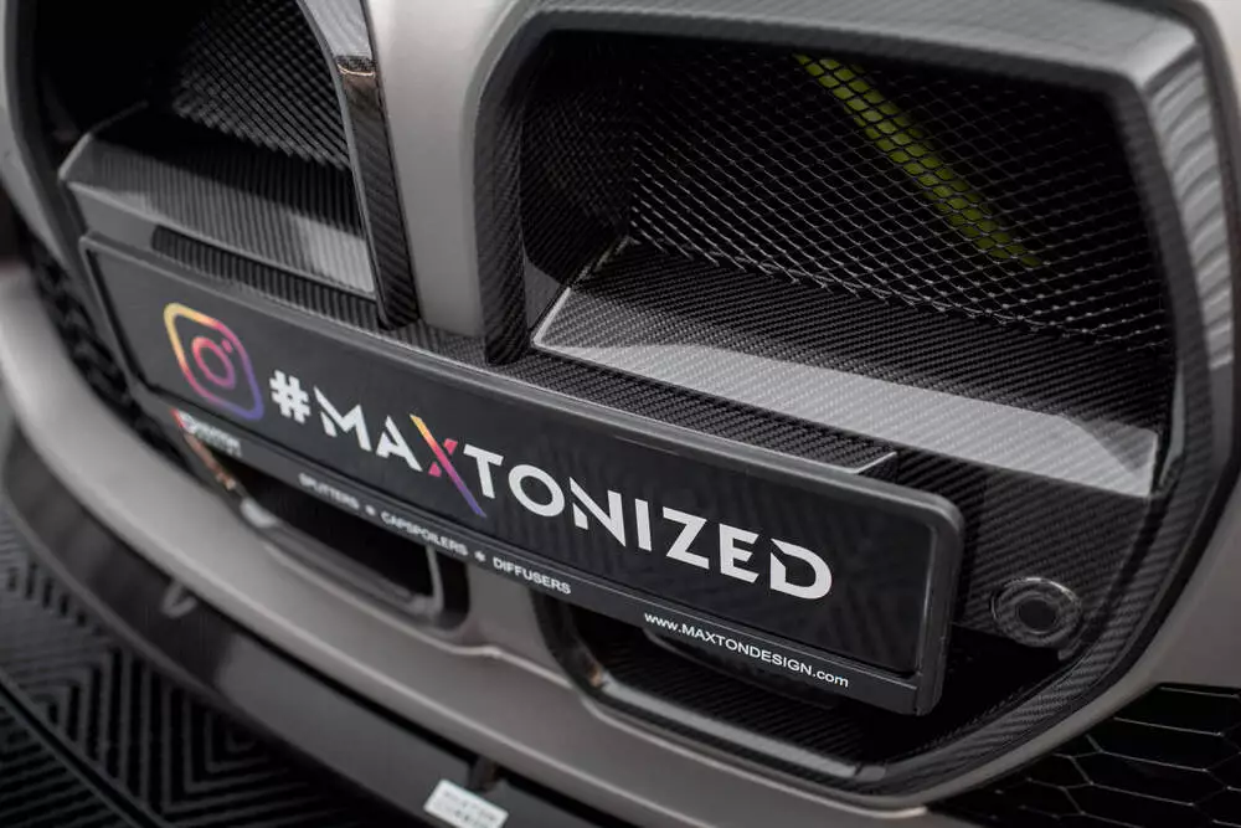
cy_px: 414
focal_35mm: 36
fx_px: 1241
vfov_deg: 36.9
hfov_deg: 53.1
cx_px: 630
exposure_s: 1/125
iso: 500
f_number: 2.5
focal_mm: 35
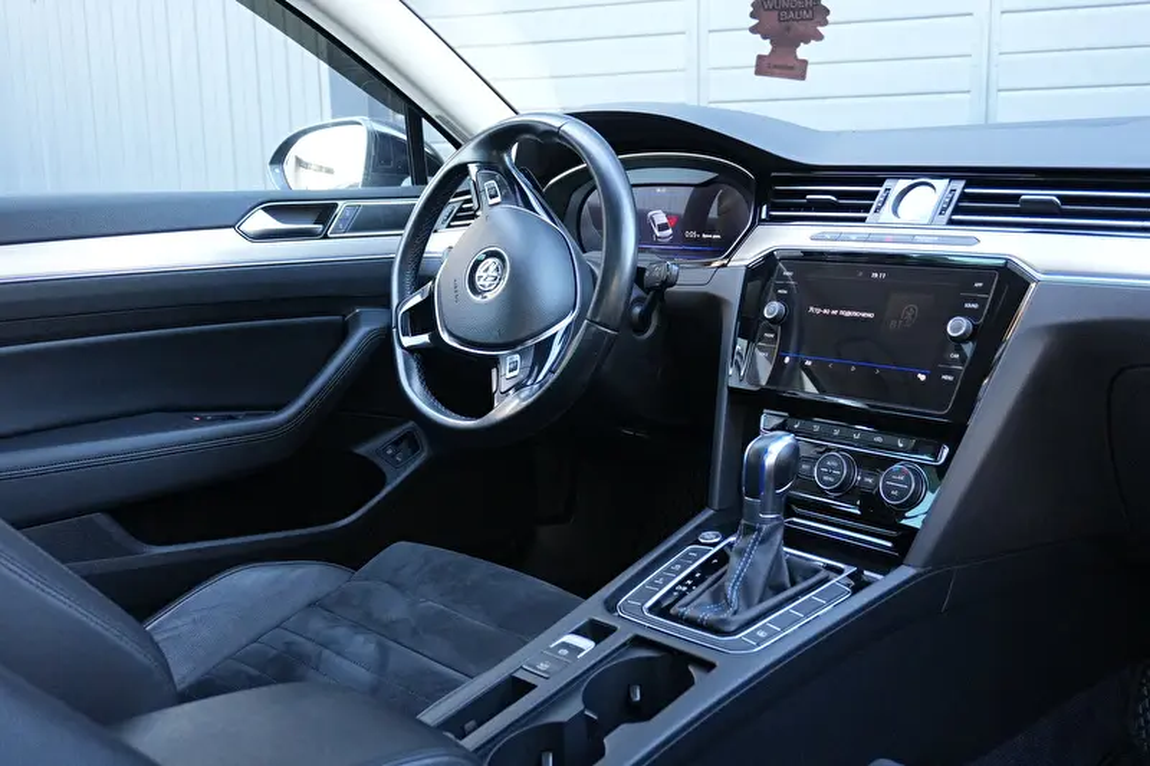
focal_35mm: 38
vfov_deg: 35.5
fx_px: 1198
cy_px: 383
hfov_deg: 51.3
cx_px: 575
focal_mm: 25
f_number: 4.5
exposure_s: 1/160
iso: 3200
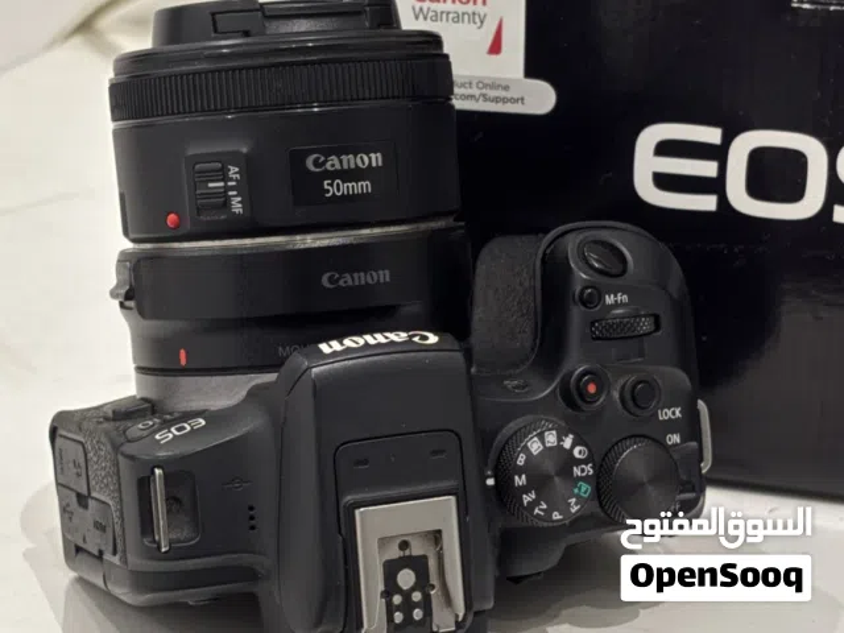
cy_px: 316
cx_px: 422
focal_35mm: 52
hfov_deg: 36.8
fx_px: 1268
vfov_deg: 28.0
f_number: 1.6
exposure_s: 1/33
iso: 200
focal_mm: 5.96
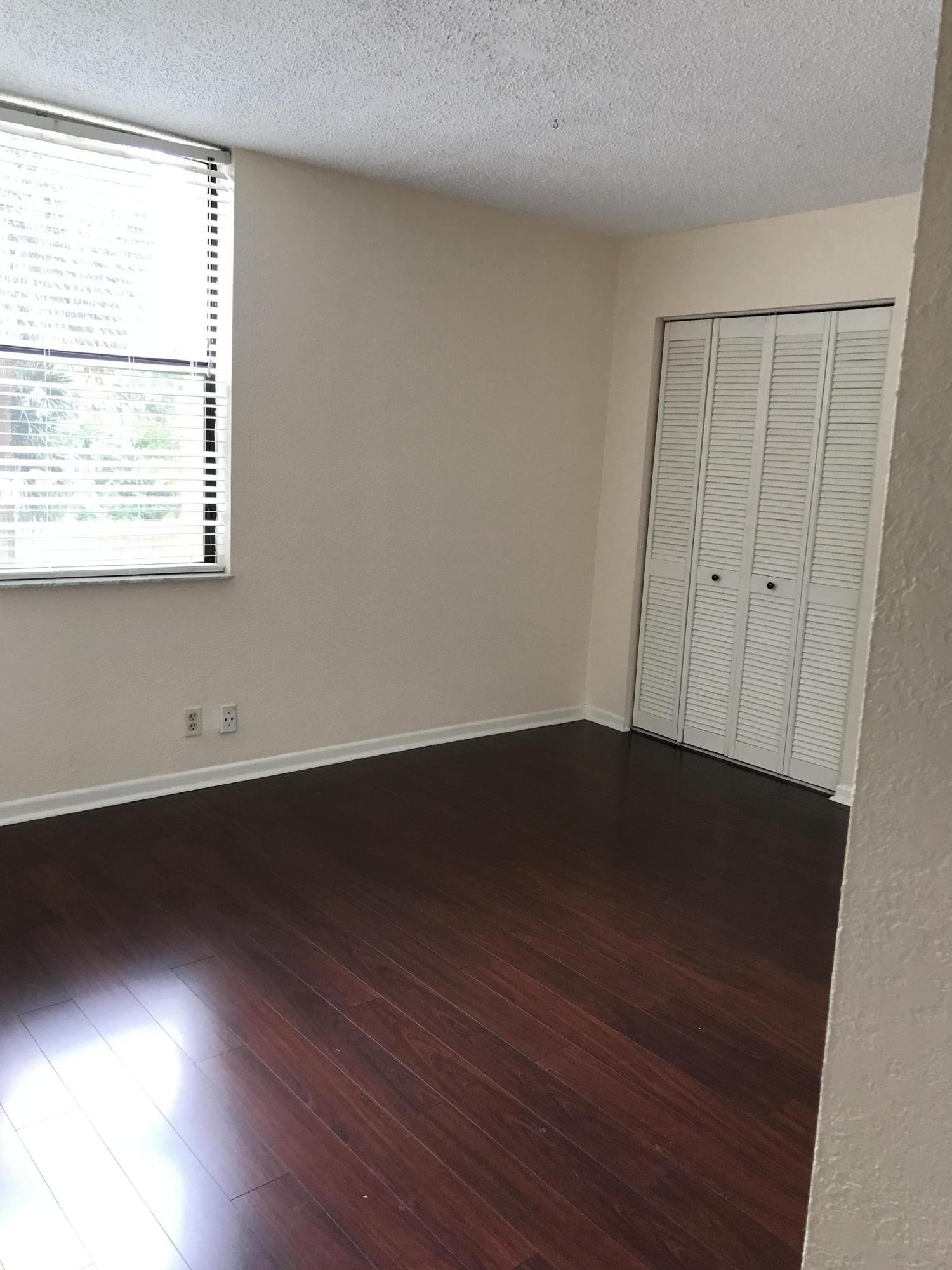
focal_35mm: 28
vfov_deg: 63.4
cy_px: 635
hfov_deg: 49.7
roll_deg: -3.8
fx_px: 1027
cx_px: 476
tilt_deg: -8.6
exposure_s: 1/30
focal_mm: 3.99
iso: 20
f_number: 1.8
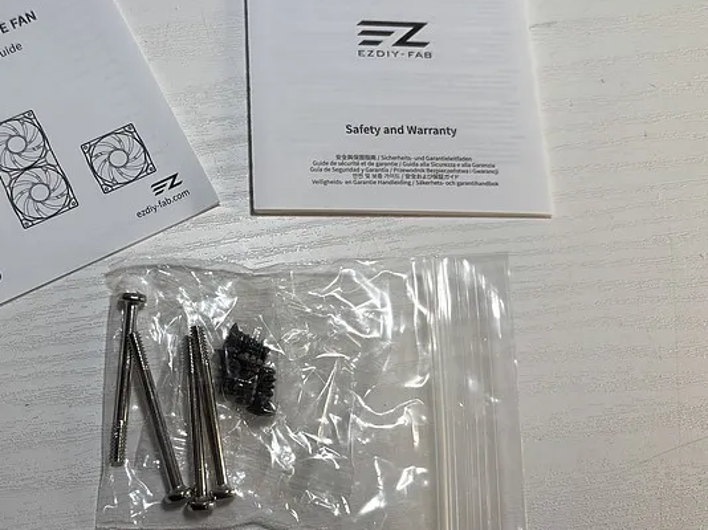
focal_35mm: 38
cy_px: 252
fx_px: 777
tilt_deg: -73.6
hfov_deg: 47.9
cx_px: 220
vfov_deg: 37.7
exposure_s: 1/165
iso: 40
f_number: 1.6
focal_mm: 5.96
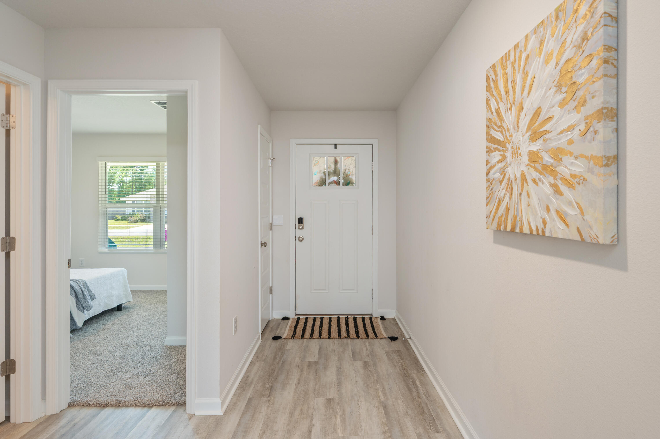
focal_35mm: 20
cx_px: 330
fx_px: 357
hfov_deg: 85.5
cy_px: 220
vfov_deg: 63.1
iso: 500
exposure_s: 1/30
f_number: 9
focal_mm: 19.5
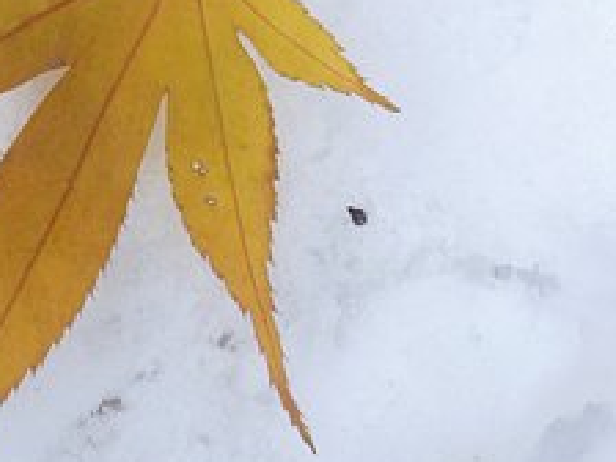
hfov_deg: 24.3
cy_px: 14
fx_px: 1424
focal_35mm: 80
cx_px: 231
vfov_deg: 18.0
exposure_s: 1/200
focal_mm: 6.3
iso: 200
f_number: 4.5
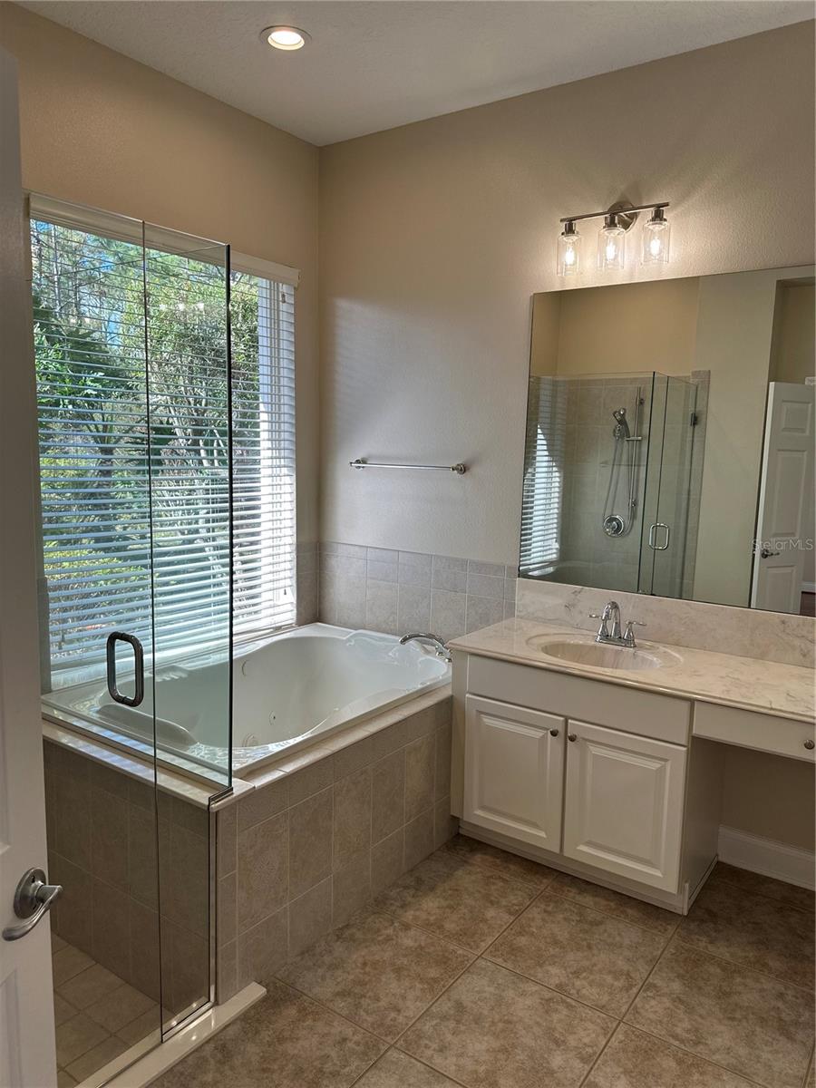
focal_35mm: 24
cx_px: 408
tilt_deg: -7.2
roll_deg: -0.8
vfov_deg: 71.6
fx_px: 754
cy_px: 544
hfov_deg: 56.8
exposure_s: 1/268
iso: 80
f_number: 1.78
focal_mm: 6.86
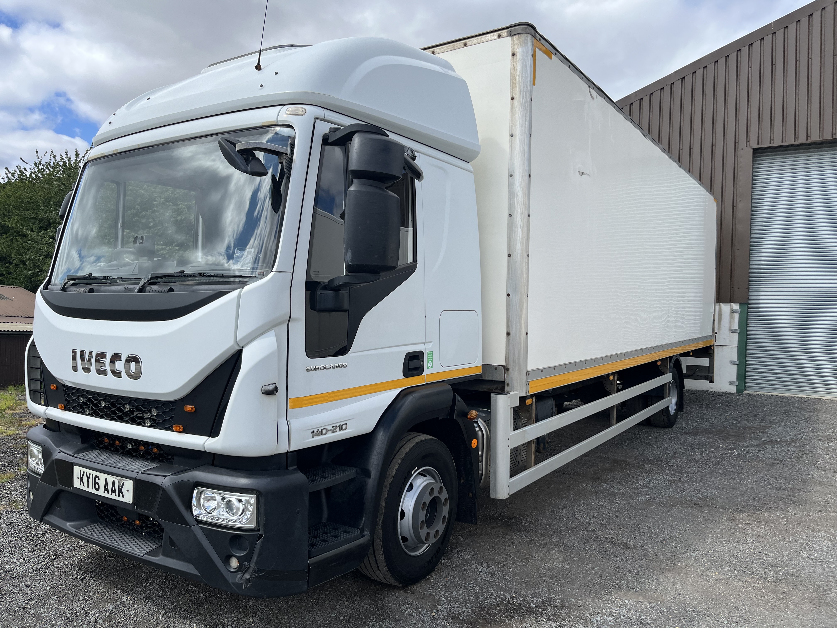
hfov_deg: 67.3
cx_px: 418
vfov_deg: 53.1
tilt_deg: -0.1
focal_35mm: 26
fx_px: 629
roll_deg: -2.9
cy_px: 314
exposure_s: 1/3049
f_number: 1.6
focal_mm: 5.1
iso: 50
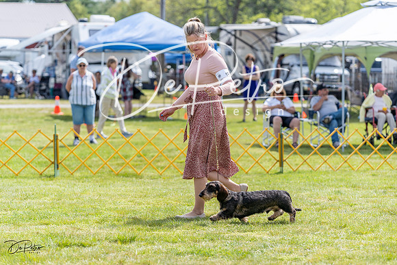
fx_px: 1332
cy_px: 132
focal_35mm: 121
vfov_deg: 11.4
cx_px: 198
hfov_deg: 17.0
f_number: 3.5
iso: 100
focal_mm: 114
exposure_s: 1/1000
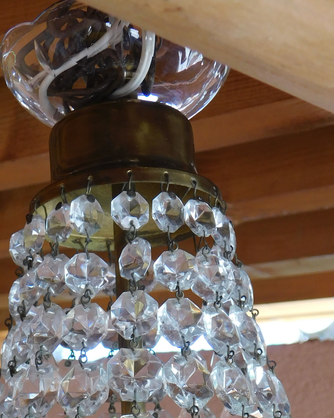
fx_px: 1446
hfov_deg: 13.2
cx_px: 151
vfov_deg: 16.1
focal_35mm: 117
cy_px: 416
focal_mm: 10.4
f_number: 4
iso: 125
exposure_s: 1/50
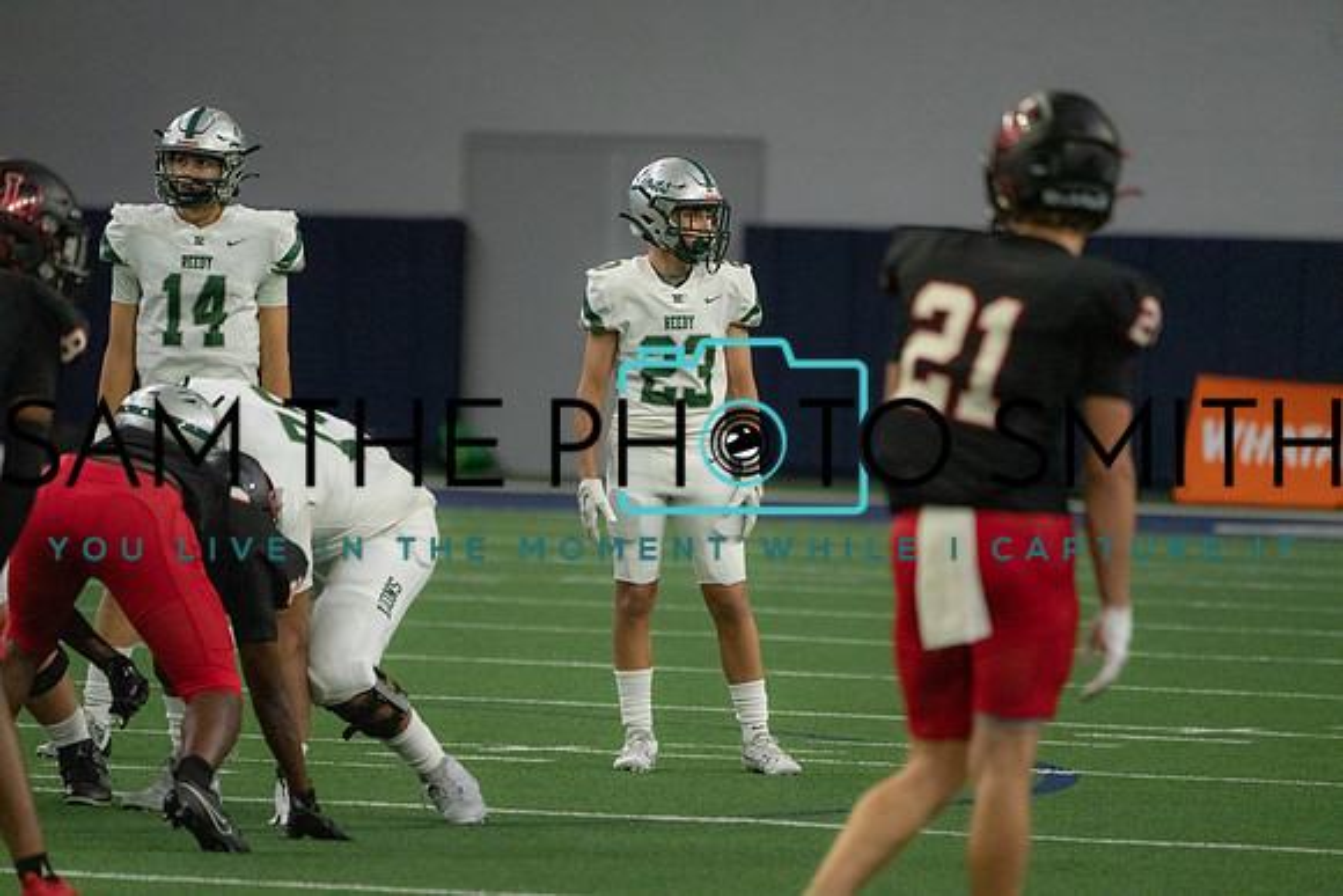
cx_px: 672
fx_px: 14925
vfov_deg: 3.4
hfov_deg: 5.2
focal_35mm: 400
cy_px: 448
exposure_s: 1/1000
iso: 8000
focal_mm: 400
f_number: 5.6
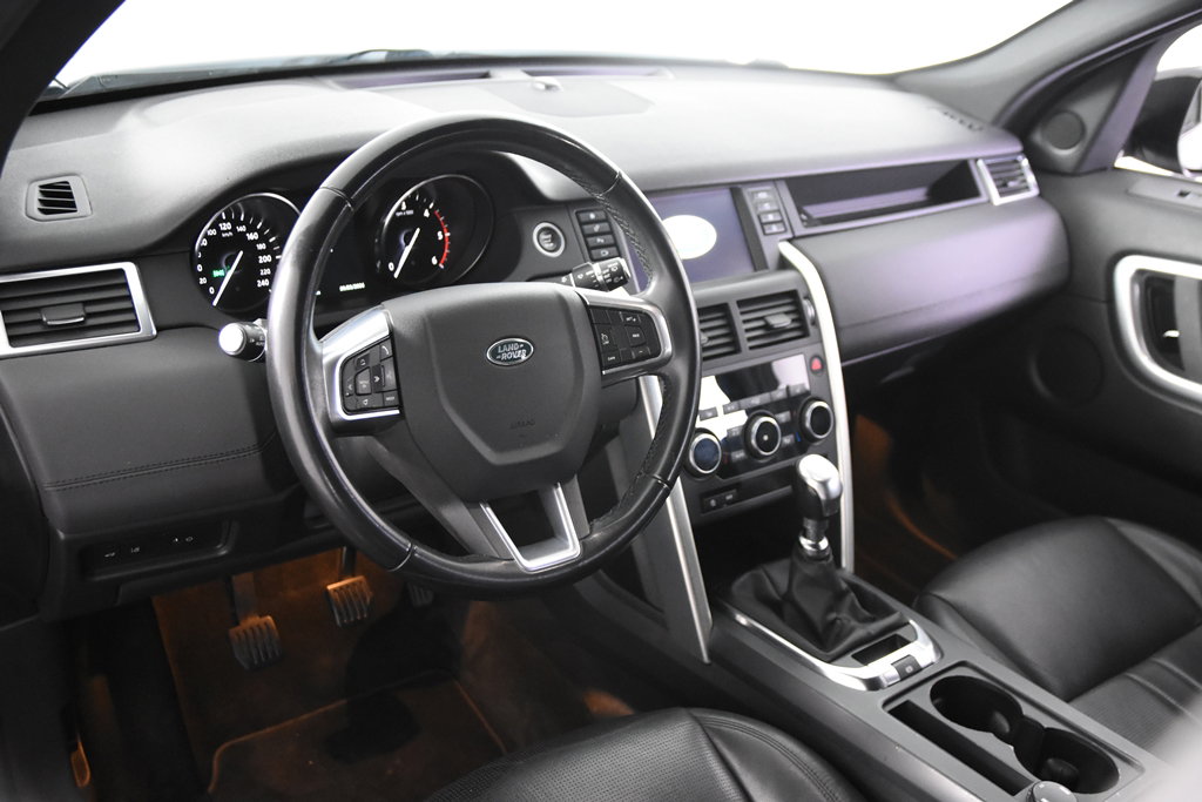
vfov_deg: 36.9
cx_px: 601
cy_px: 401
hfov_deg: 53.1
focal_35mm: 36
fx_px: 1202
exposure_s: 1/40
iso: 4500
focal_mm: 24
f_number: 3
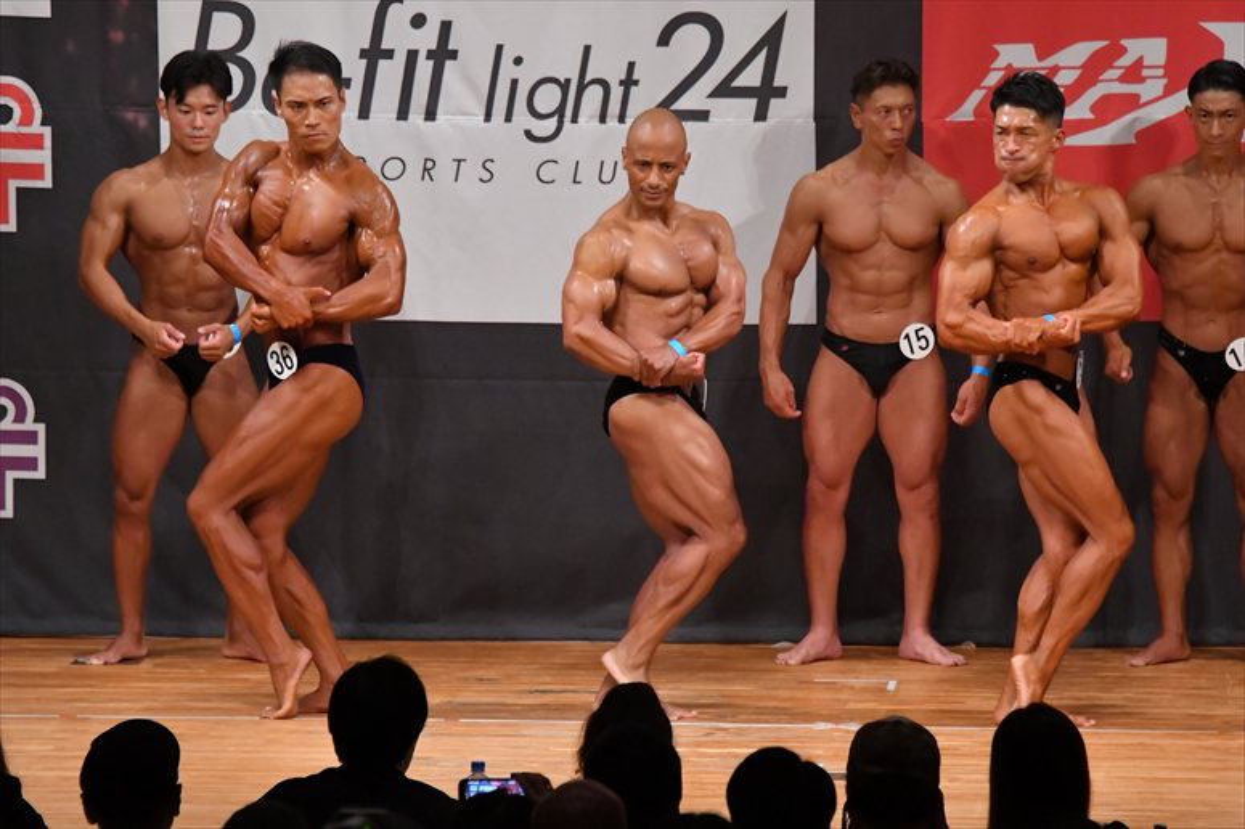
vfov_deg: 5.4
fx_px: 8815
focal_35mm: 255
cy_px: 414
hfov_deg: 8.1
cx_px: 622
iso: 7200
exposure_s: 1/400
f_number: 5.6
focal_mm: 170
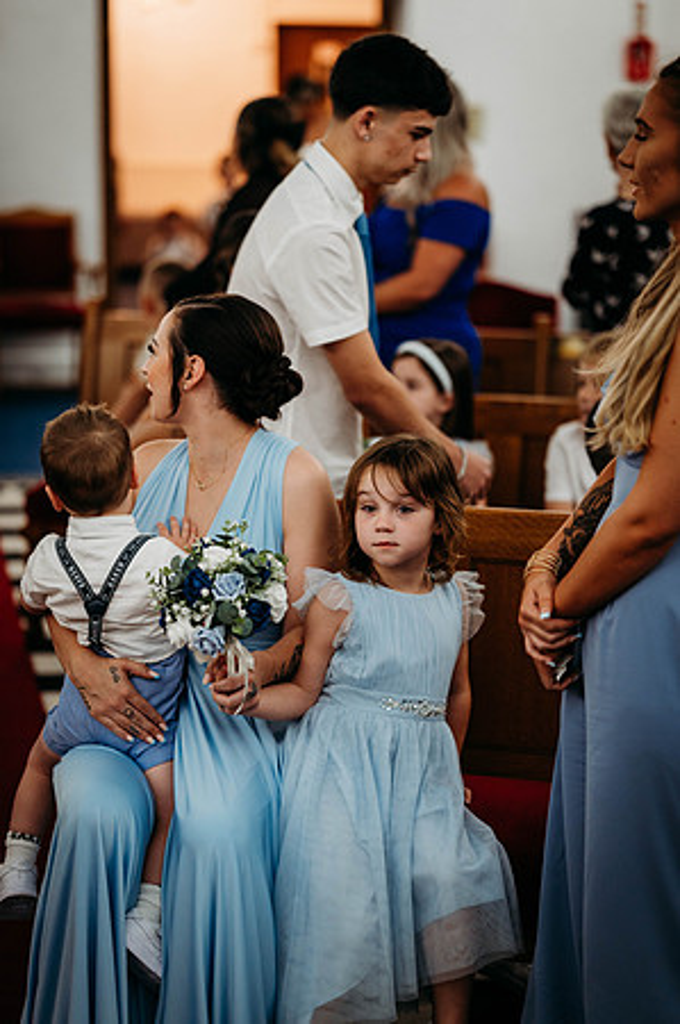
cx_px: 340
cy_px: 512
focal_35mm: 85
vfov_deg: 23.9
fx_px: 2414
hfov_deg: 16.0
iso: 1000
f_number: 1.8
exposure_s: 1/200
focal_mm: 85
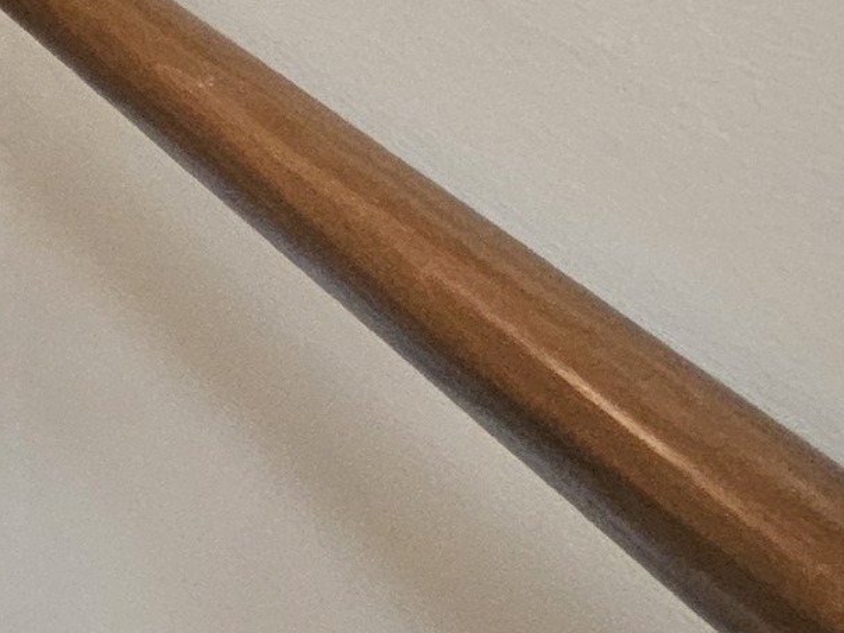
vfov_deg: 21.6
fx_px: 1610
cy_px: 613
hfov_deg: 18.3
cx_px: -883
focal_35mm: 66
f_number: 2.2
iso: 250
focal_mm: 1.7
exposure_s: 1/60
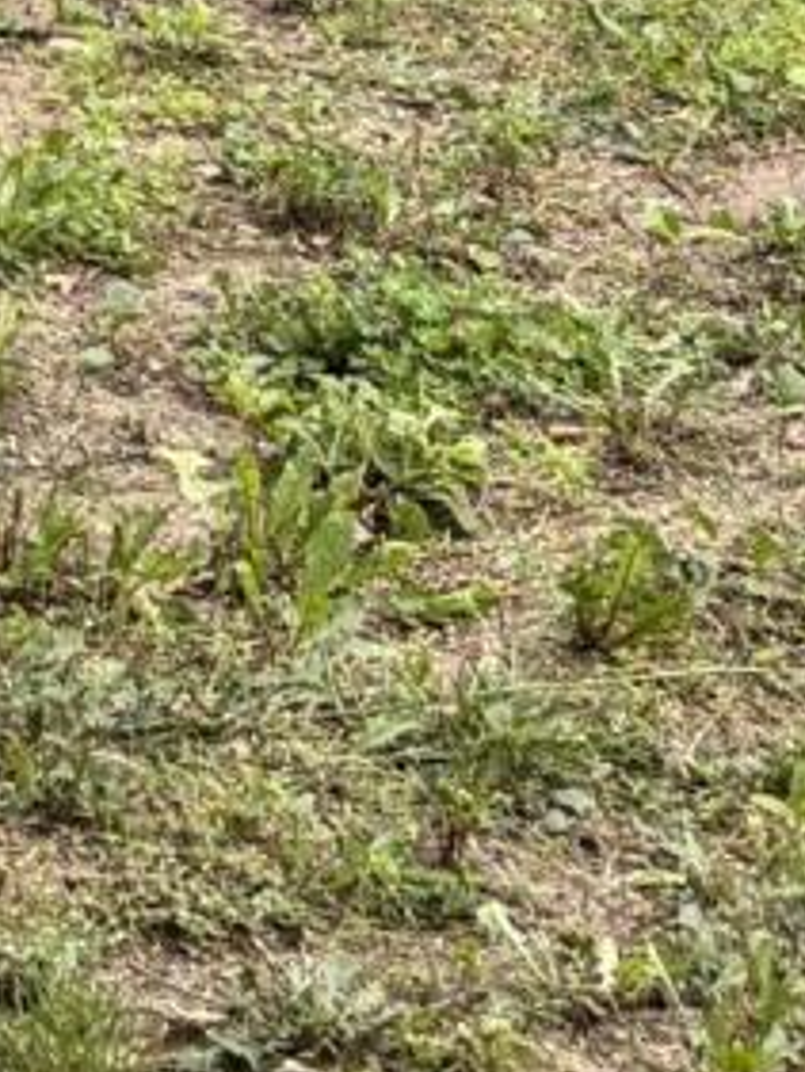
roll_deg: +1.6
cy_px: -961
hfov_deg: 7.5
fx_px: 5732
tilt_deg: -6.3
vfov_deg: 10.0
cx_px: -1145
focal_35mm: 185
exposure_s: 1/945
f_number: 1.6
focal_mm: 5.96
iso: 64
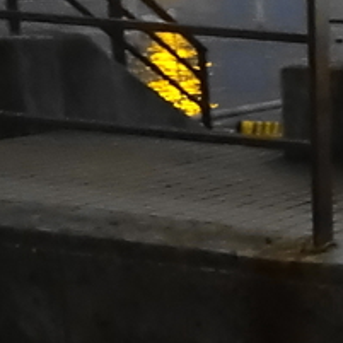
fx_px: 1166
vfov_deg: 15.1
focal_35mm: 104
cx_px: 596
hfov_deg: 14.8
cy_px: 567
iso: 5000
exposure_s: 1/4
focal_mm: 8.8
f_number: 1.8
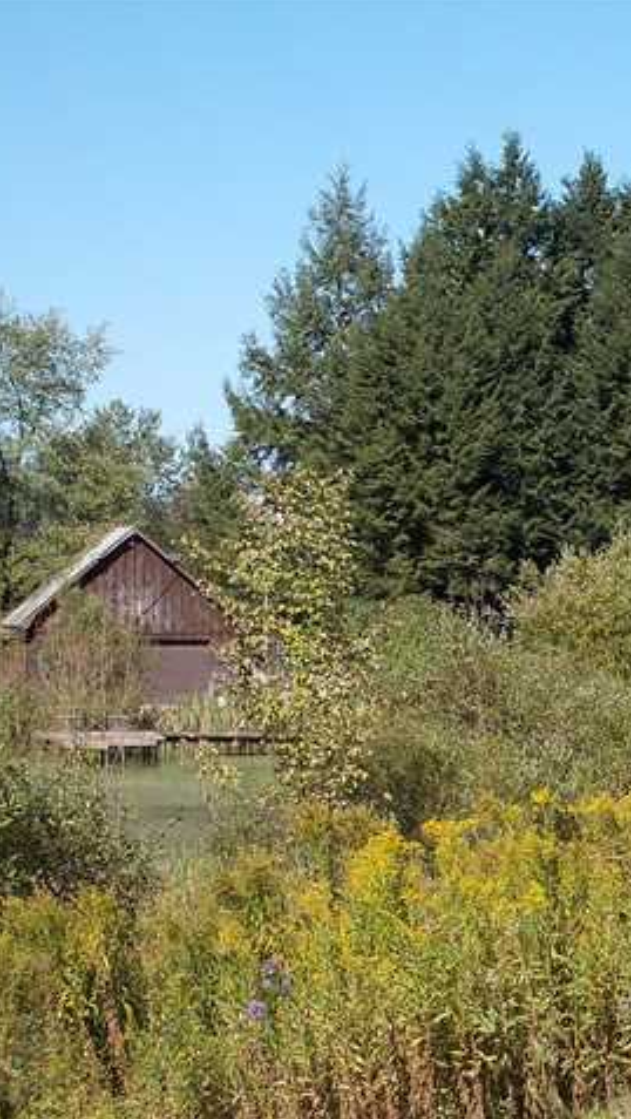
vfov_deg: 19.3
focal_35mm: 111
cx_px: 687
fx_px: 3295
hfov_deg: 10.8
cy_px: 558
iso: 80
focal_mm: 13.5
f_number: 5.8
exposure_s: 1/250
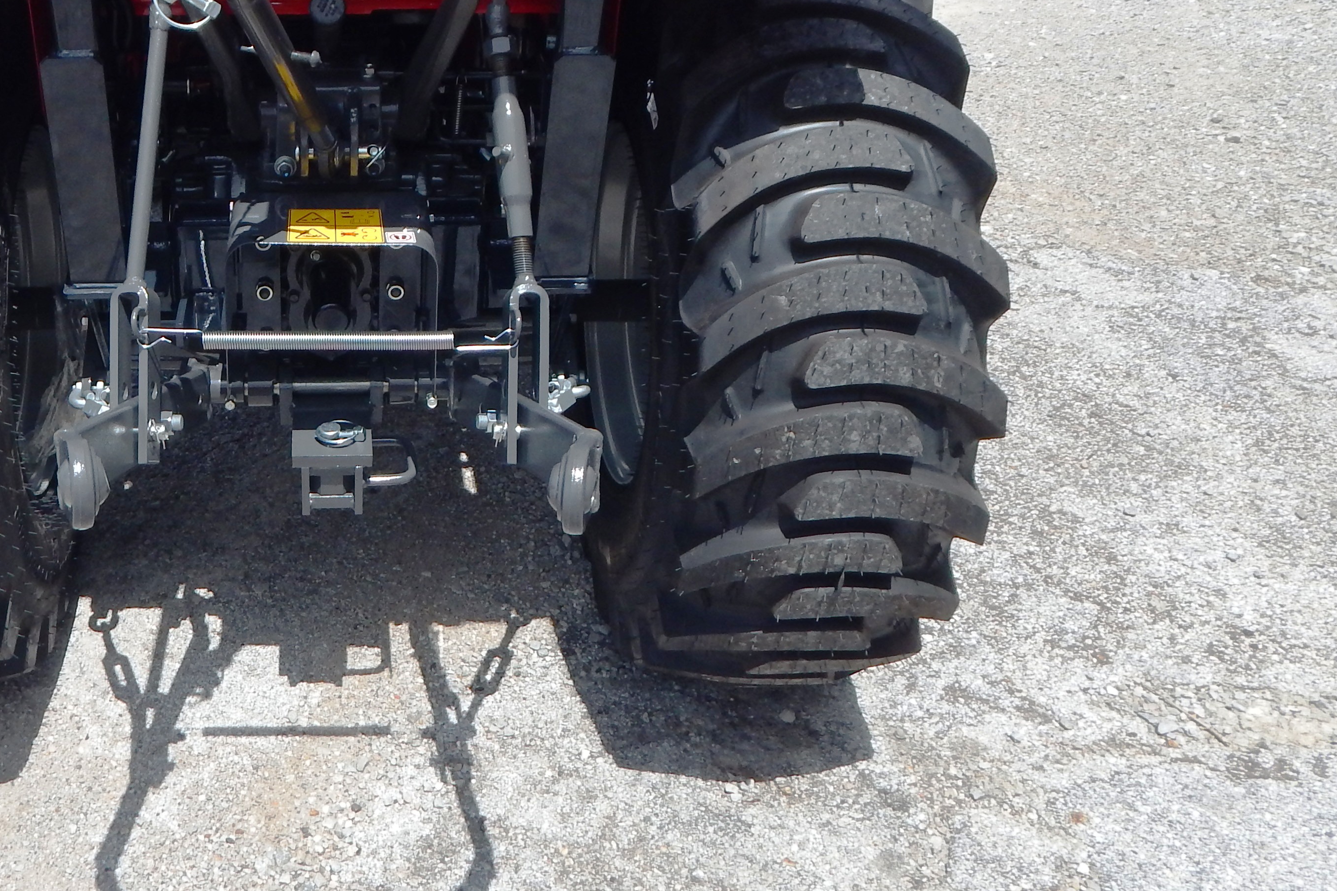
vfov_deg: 33.5
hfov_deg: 47.9
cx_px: 355
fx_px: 1448
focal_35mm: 39
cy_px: 217
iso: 125
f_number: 6
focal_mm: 4
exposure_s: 1/500
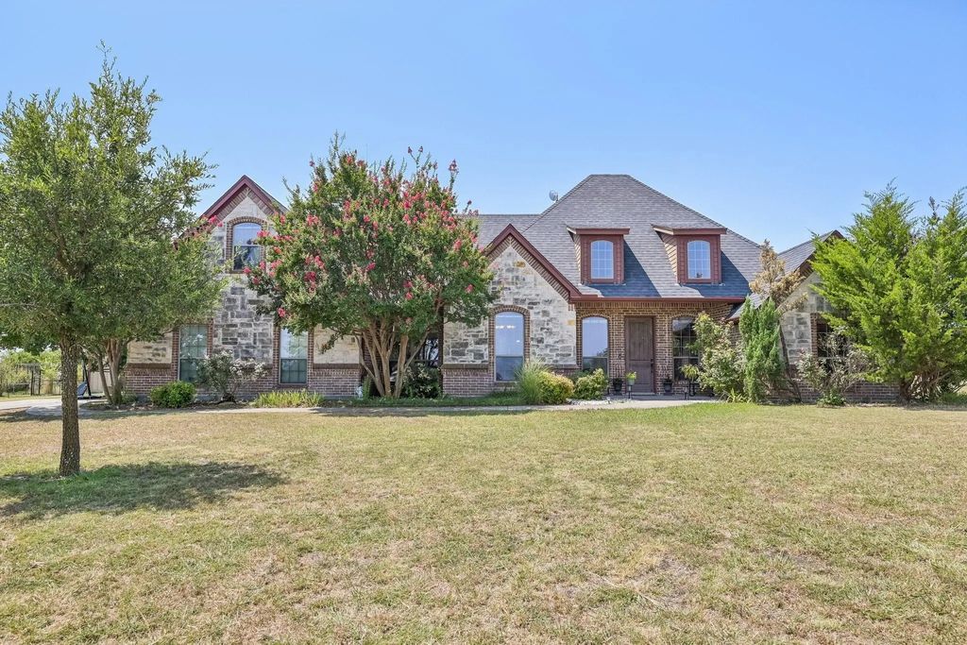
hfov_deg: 78.6
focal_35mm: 22
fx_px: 591
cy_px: 322
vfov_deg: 57.2
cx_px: 484
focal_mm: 22
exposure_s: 1/1000
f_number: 8
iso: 400
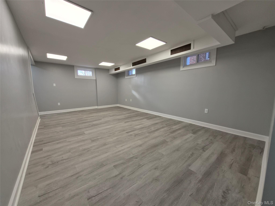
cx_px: 138
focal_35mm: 13
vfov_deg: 89.9
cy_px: 103
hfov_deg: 106.2
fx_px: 103
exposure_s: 1/60
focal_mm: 1.7
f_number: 2.2
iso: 50
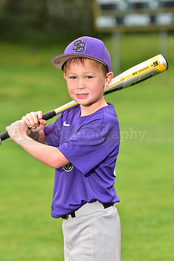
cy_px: 130
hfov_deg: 7.6
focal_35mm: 180
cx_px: 87
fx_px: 1304
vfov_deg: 11.4
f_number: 5.6
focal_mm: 180
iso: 400
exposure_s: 1/250
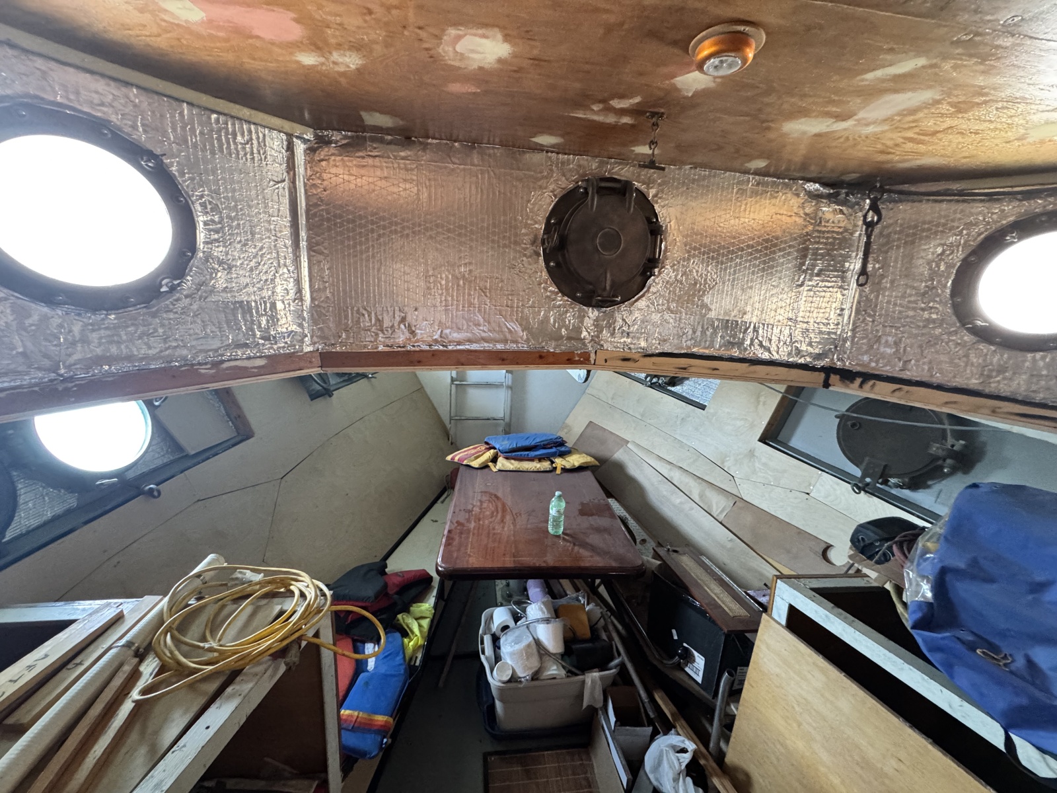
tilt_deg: -7.7
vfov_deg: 85.7
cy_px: 396
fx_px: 427
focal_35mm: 14
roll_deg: -0.9
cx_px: 528
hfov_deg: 102.1
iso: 500
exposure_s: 1/60
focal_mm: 2.22
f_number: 2.2
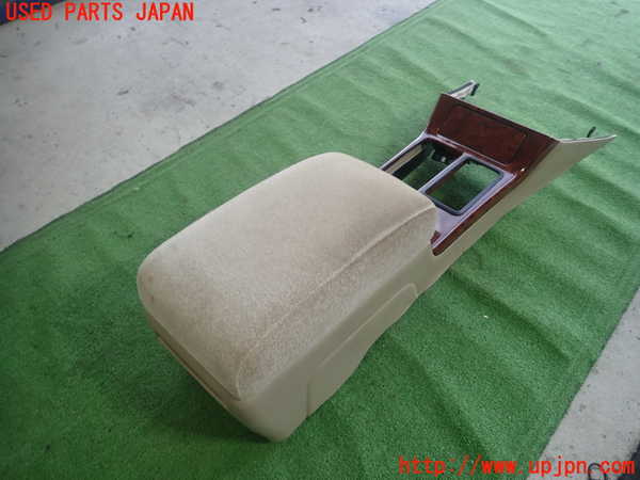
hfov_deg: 69.4
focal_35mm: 25
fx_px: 462
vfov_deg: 54.9
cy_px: 240
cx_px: 320
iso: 100
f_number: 2
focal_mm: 4.5
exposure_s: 1/80
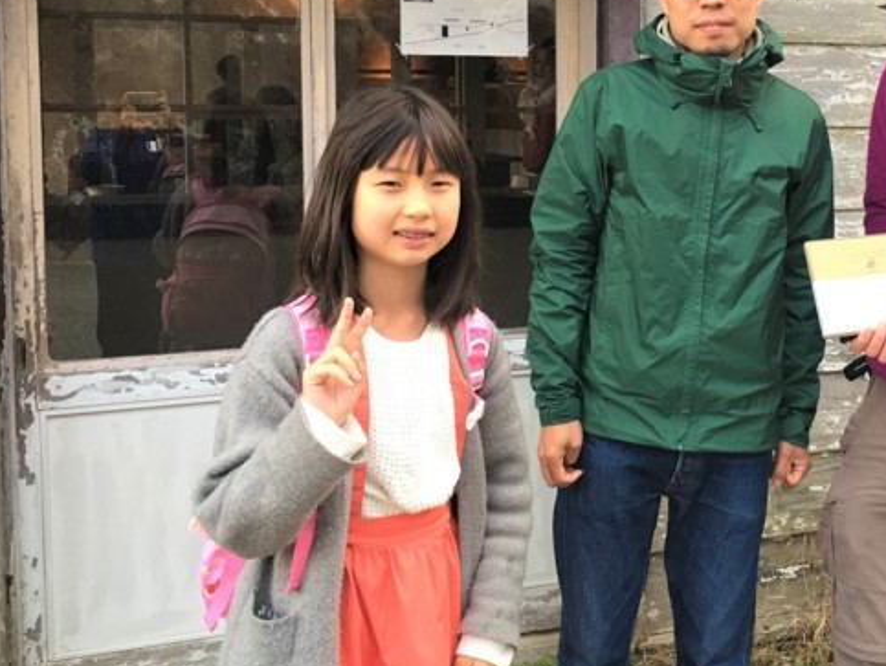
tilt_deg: -2.7
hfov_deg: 38.9
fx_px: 1229
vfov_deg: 30.0
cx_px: 626
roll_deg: -0.1
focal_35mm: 48
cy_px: 200
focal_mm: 4.15
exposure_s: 1/30
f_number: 2.2
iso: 32
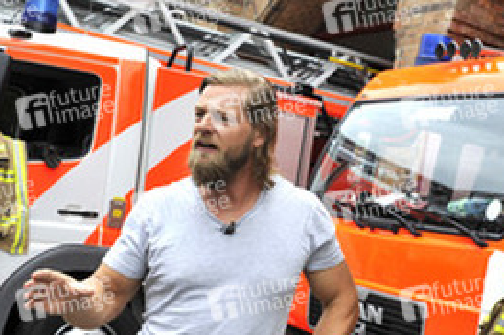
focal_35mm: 60
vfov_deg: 22.4
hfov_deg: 32.6
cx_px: 397
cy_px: 251
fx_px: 839
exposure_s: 1/400
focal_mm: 35
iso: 400
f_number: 6.3
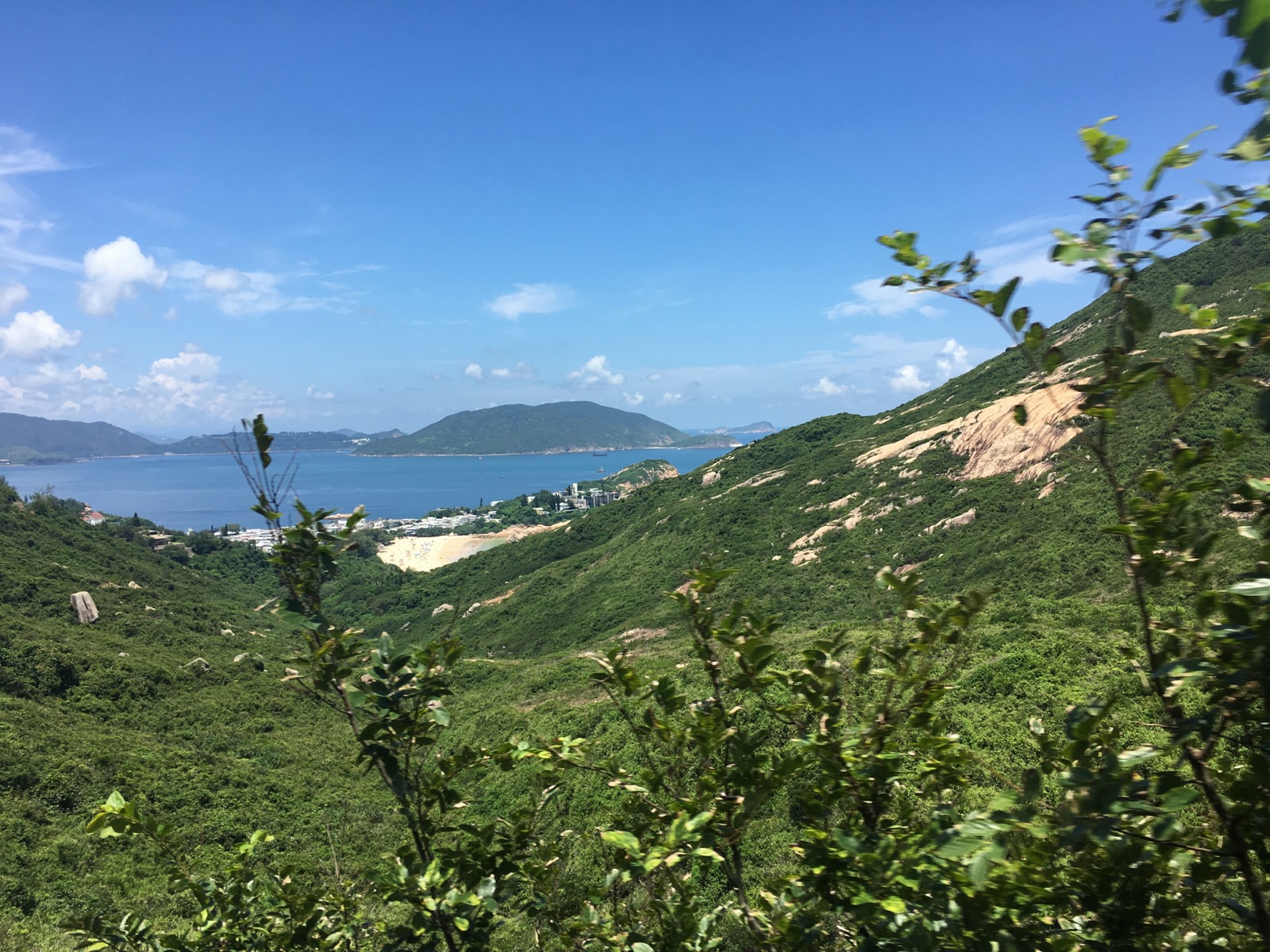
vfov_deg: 48.2
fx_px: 1064
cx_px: 635
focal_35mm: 29
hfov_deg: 61.7
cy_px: 476
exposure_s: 1/699
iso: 25
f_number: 2.2
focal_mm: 4.15
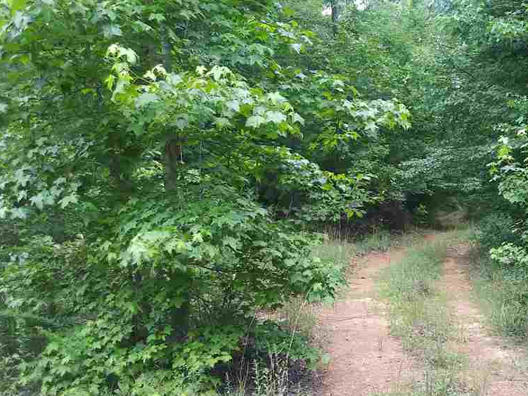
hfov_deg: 39.6
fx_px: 702
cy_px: 212
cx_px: 424
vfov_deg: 31.5
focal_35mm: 46
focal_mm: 3.7
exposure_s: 1/120
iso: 50
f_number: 2.2
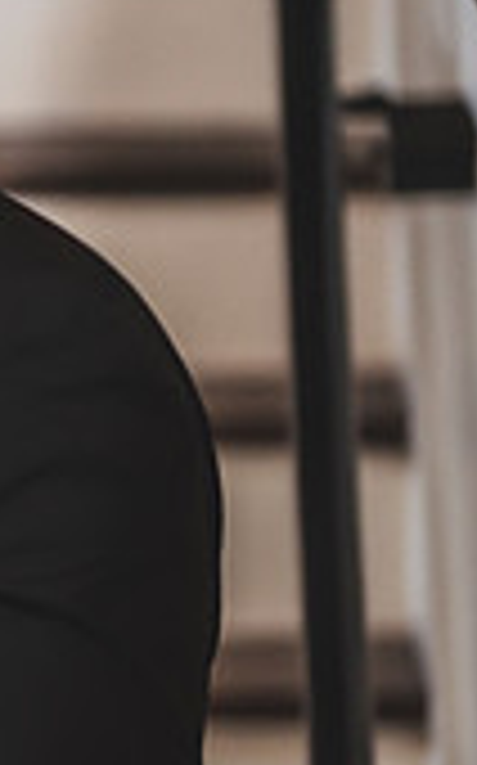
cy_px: 232
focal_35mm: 488
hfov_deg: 2.7
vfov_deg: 4.3
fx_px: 10167
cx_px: -796
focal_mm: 140
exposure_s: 1/160
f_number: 2.8
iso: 800
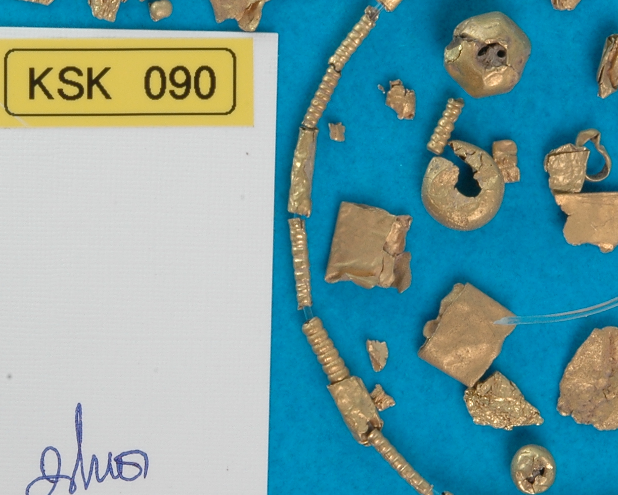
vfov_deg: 8.6
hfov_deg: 10.7
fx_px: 3293
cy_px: 195
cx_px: 83
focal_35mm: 180
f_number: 29
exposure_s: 1/60
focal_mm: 52
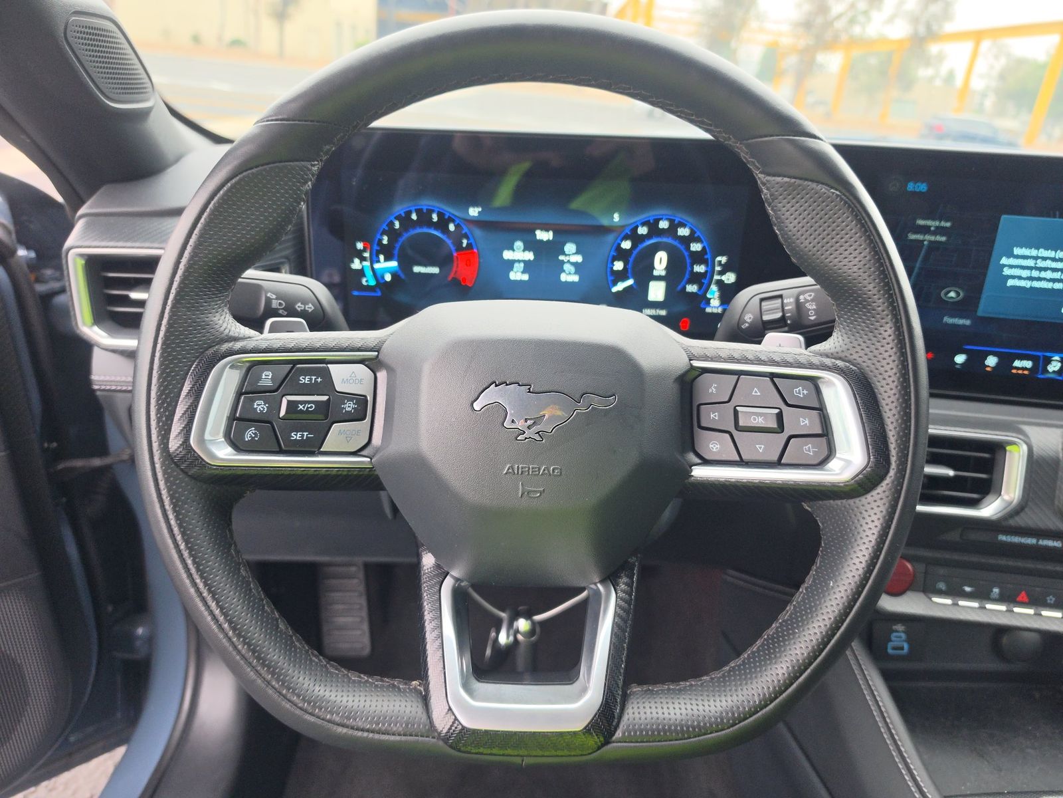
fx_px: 706
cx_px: 532
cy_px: 399
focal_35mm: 23
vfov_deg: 58.9
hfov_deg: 73.9
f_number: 1.4
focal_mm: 6.5
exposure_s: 1/119
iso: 85
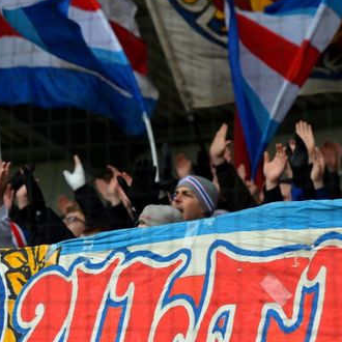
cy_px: 189
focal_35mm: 189
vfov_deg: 9.3
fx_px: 2113
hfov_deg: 9.3
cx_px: 198
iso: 720
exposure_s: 1/1000
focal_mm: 86
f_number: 4
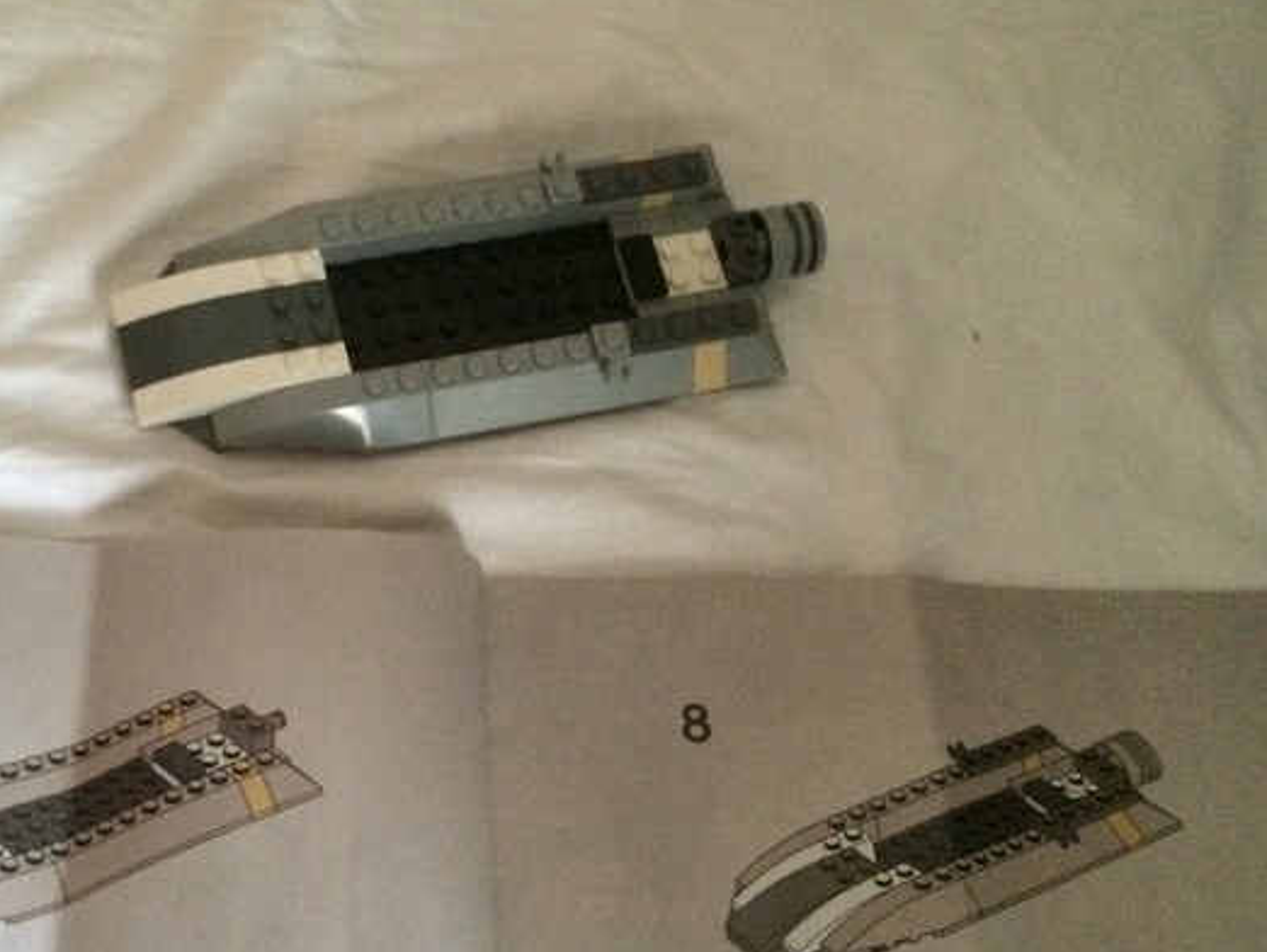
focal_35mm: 50
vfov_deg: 29.1
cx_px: 444
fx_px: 1831
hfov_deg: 37.8
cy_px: 574
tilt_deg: -66.3
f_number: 2.2
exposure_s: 1/17
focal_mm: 4.15
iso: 500
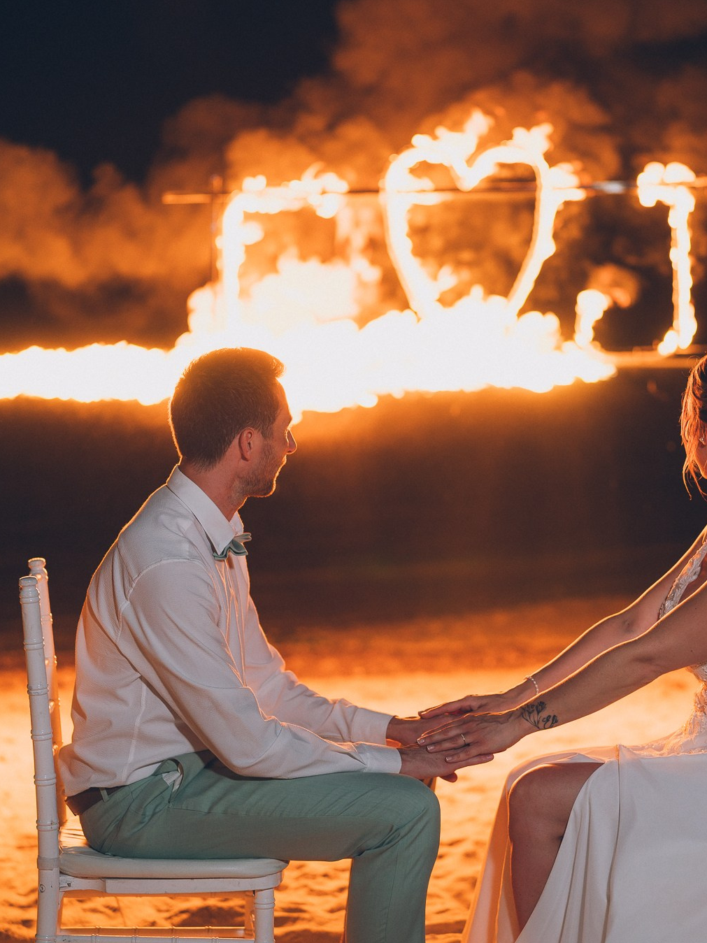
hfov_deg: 20.1
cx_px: 455
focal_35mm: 73
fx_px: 1989
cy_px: 471
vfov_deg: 26.7
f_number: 1.4
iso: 125
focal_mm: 50
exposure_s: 1/100
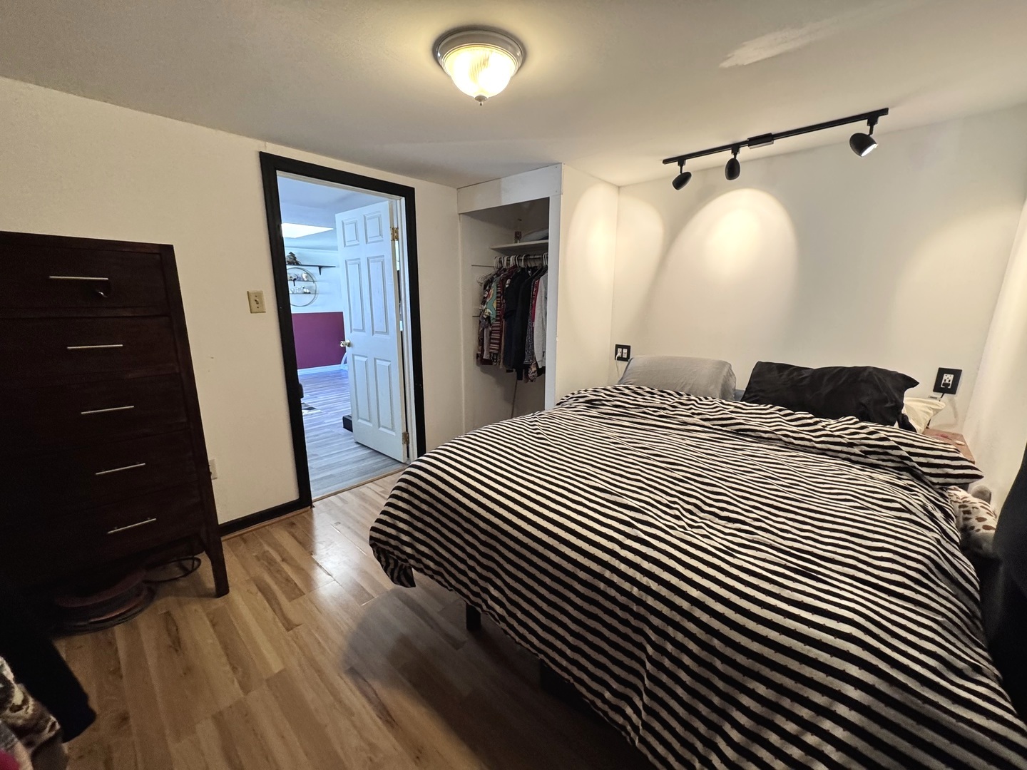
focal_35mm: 14
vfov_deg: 85.7
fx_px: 415
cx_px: 514
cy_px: 385
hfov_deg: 102.1
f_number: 2.2
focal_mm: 2.22
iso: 400
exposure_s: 1/60
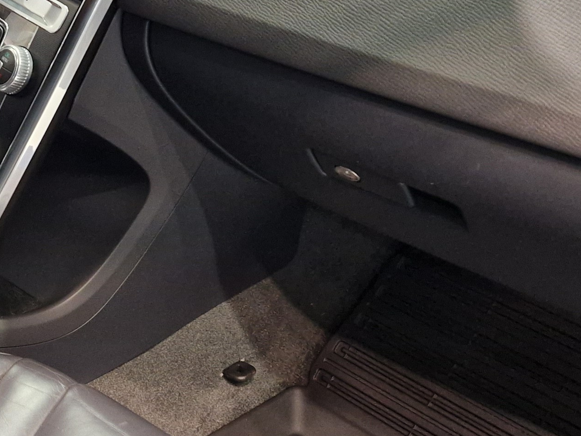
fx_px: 1225
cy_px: 197
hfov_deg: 24.9
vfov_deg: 20.2
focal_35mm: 73
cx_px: -55
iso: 320
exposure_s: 1/100
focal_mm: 5.4
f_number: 1.8
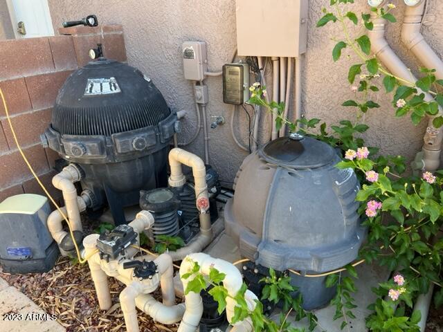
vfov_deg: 53.1
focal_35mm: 26
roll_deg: +1.9
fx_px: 333
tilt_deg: -25.3
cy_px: 166
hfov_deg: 67.3
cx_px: 222
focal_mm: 5.7
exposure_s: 1/275
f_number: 1.5
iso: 40
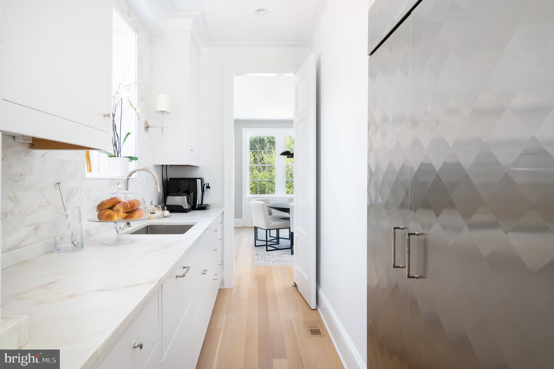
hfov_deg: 82.6
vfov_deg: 60.6
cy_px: 184
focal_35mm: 20
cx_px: 277
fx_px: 315
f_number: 13
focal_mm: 20.5
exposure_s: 1/160
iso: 400
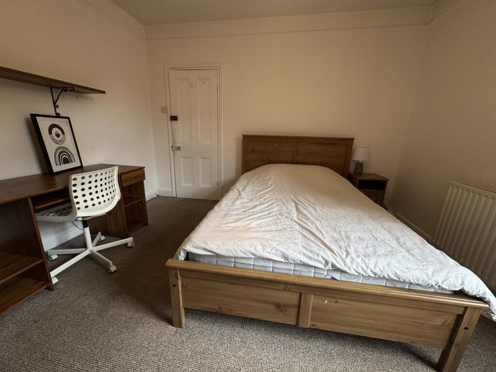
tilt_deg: -14.1
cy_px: 186
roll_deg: -1.8
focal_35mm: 14
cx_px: 248
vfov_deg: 85.7
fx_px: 201
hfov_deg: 102.1
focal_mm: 2.22
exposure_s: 1/99
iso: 160
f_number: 2.2
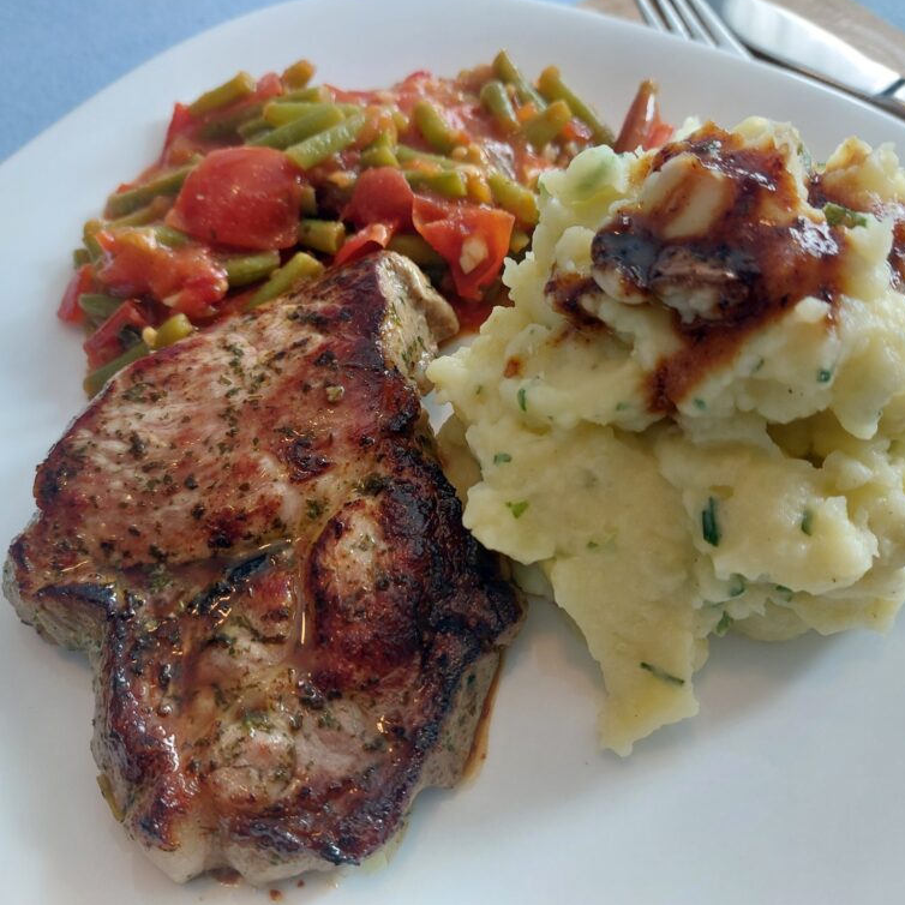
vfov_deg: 54.0
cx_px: 480
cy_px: 448
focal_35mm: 30
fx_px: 887
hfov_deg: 54.0
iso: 160
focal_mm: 5.23
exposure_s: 1/50
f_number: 1.8
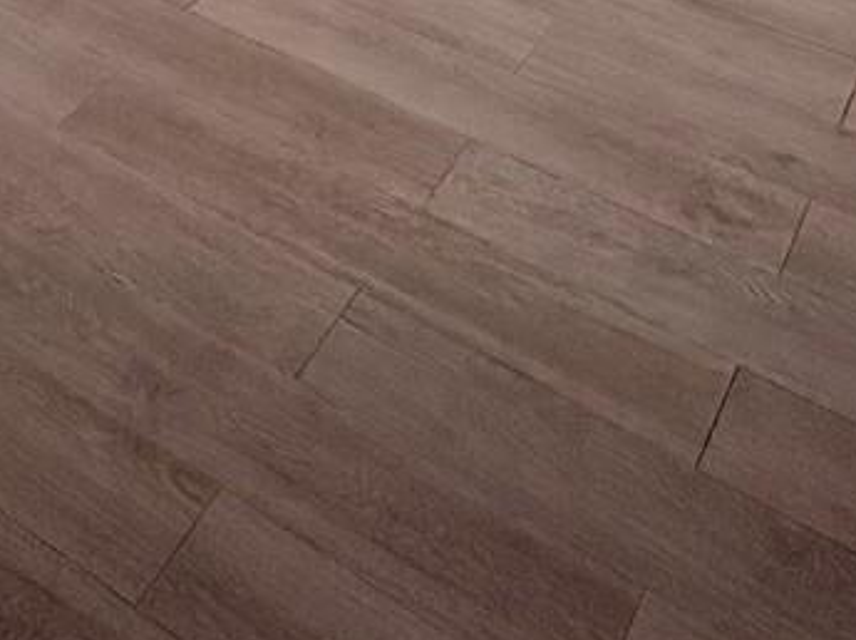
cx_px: 216
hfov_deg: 29.4
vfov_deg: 15.9
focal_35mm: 65
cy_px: -739
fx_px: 1606
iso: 40
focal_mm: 2.22
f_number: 2.2
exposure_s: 1/120
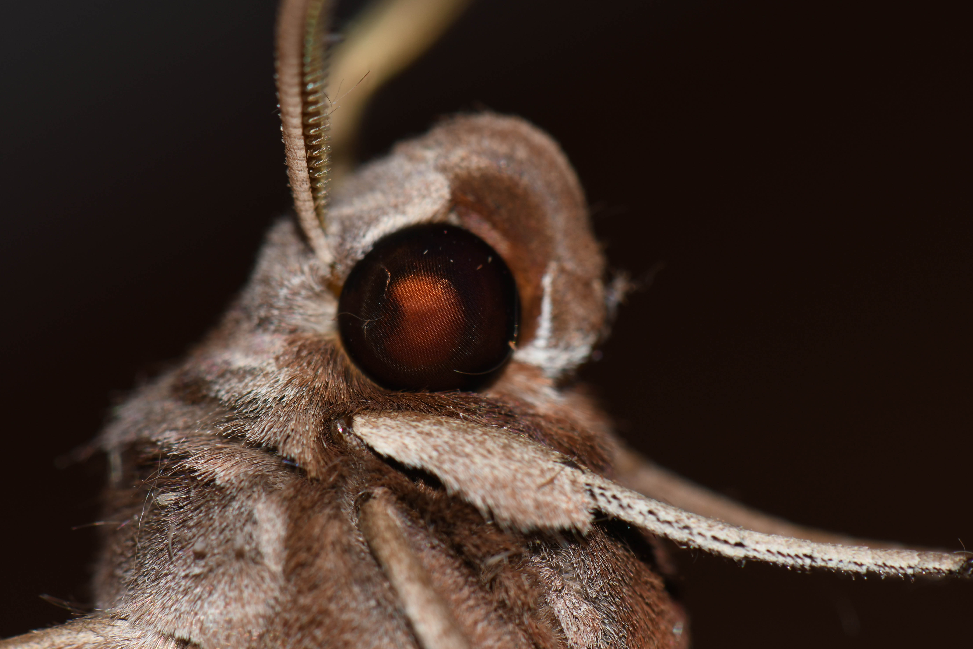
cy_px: 324
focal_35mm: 157
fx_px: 4243
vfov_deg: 8.7
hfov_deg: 13.1
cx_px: 486
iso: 250
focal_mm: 105
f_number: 16
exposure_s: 1/125
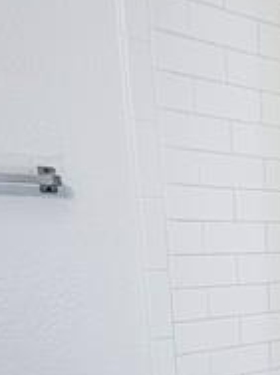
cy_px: 357
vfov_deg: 31.8
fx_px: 617
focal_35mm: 57
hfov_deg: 18.1
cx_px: 548
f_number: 2.2
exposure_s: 1/120
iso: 125
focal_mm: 2.22
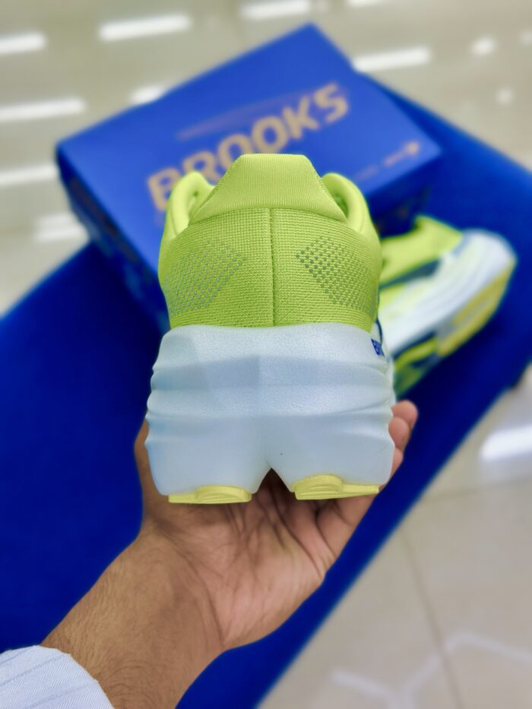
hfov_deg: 30.3
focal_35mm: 48
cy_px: 354
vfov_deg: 39.7
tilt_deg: -60.5
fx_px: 983
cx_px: 266
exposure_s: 1/108
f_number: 1.78
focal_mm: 6.86
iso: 64
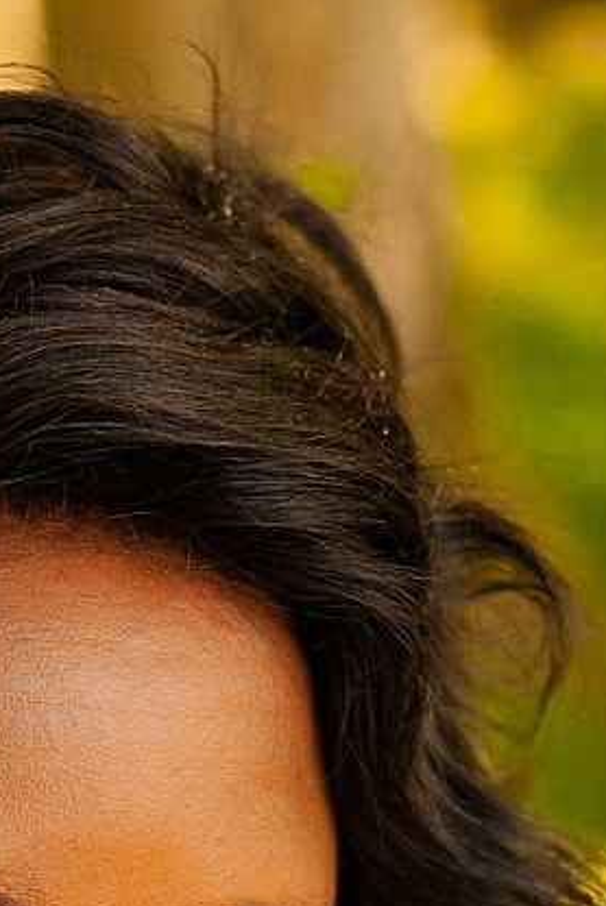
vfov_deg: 10.5
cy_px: 1198
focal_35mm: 192
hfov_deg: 7.1
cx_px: -258
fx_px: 4840
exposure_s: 1/250
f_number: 2.8
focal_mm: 50
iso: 200
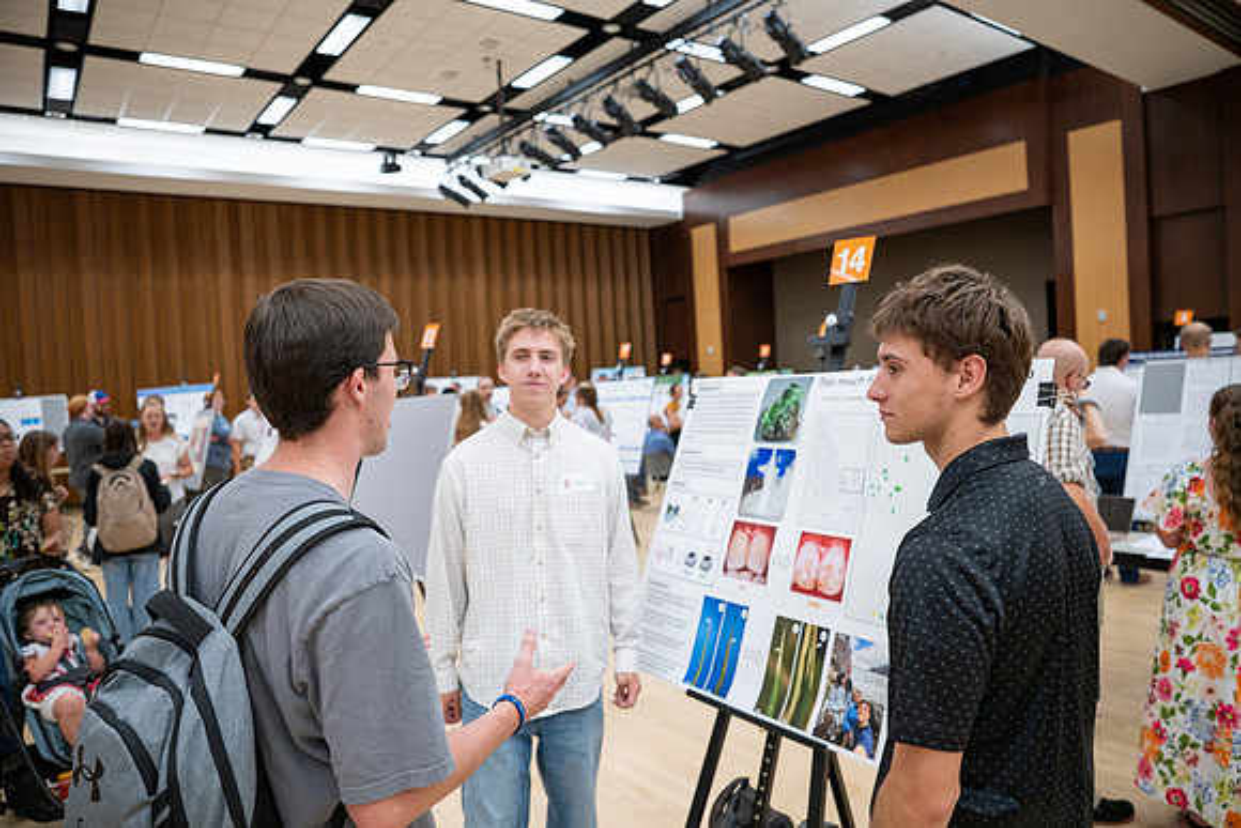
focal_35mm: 24
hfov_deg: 73.7
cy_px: 414
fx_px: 827
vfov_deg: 53.2
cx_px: 620
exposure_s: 1/160
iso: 640
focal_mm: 24
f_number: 2.8
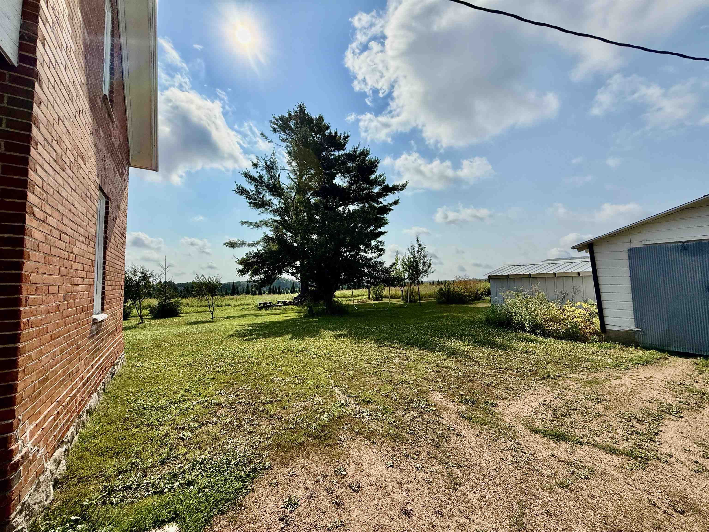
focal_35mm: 14
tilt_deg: +4.9
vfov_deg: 85.7
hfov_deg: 102.1
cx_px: 354
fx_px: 287
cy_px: 266
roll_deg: +0.8
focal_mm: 2.22
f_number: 2.2
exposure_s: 1/6173
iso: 50
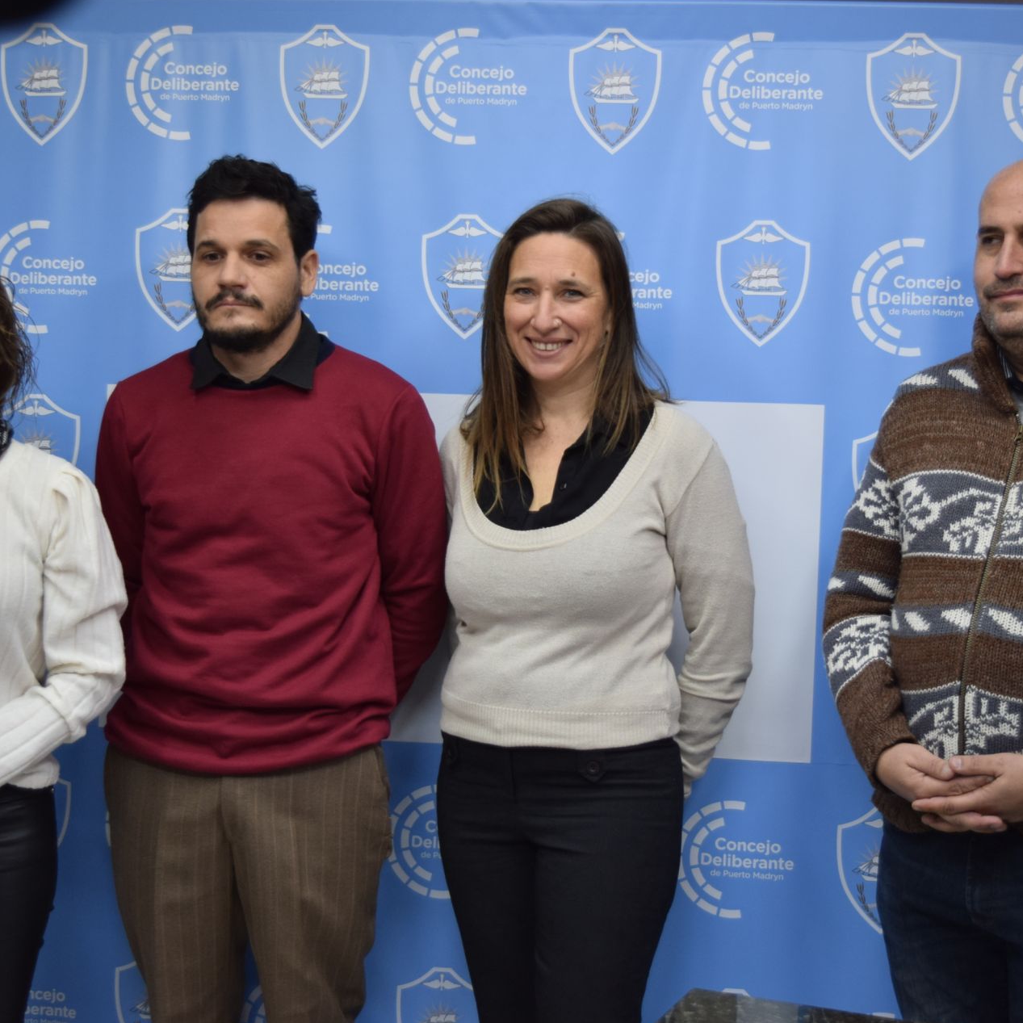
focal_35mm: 58
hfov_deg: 29.6
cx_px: 503
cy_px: 515
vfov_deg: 29.6
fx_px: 1939
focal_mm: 30
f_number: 4.2
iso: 400
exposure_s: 1/80
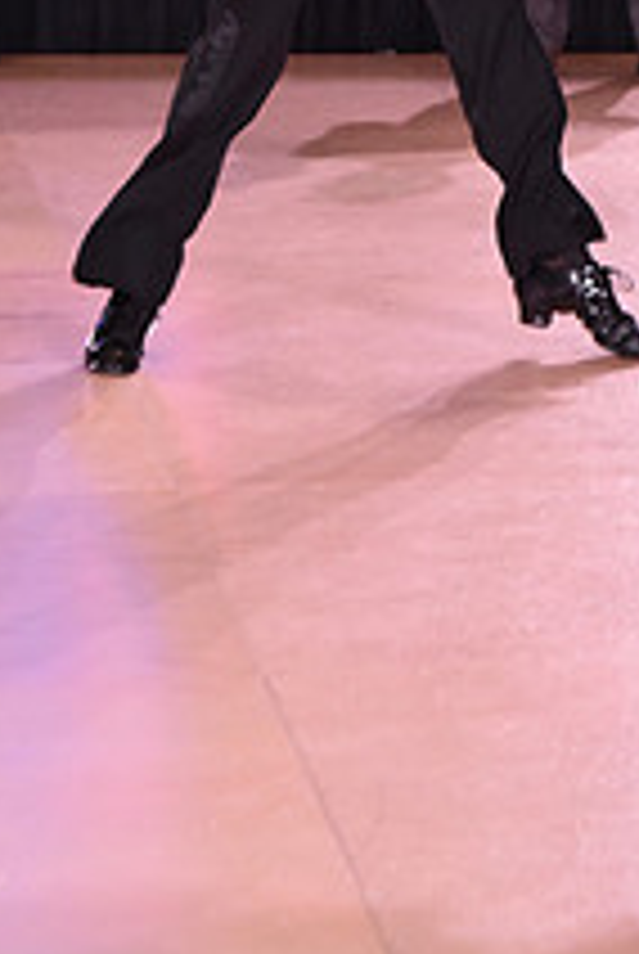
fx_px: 5944
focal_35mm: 224
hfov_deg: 6.1
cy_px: -288
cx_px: 727
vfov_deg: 9.0
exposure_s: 1/320
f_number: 6.3
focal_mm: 82
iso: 2500
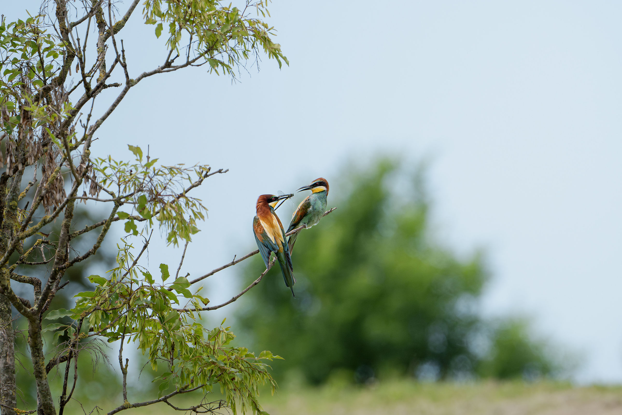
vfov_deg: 2.2
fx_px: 11040
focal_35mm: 639
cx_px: 311
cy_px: 208
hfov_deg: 3.2
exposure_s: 1/4000
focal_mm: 426
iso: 1250
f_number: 8
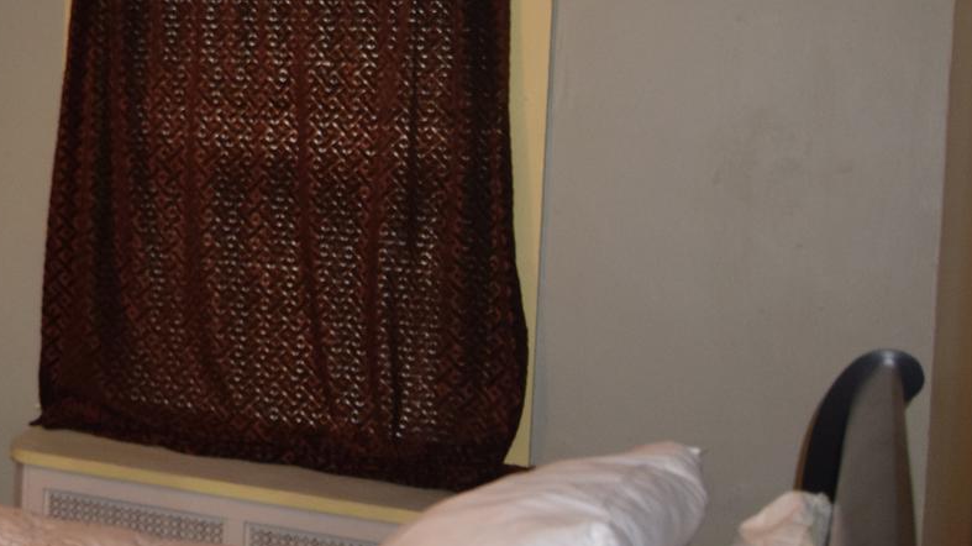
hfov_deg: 30.1
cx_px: -136
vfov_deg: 19.5
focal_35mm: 61
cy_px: 141
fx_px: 1581
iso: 800
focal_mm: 15
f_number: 3.5
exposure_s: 1/60
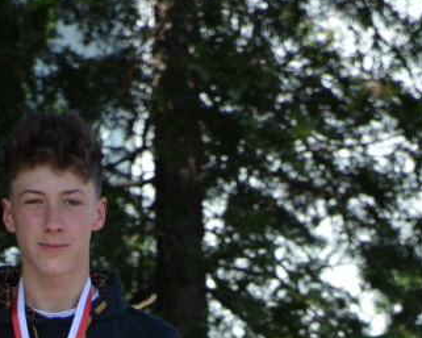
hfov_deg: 2.6
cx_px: 185
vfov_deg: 2.1
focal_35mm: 736
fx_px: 9195
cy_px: 772
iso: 280
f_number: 5.6
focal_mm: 140
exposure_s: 1/500
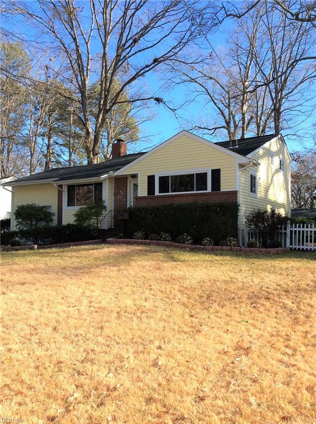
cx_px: 158
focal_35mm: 32
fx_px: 391
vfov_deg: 56.9
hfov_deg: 44.0
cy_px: 212
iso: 32
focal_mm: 3.3
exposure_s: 1/689
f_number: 2.4
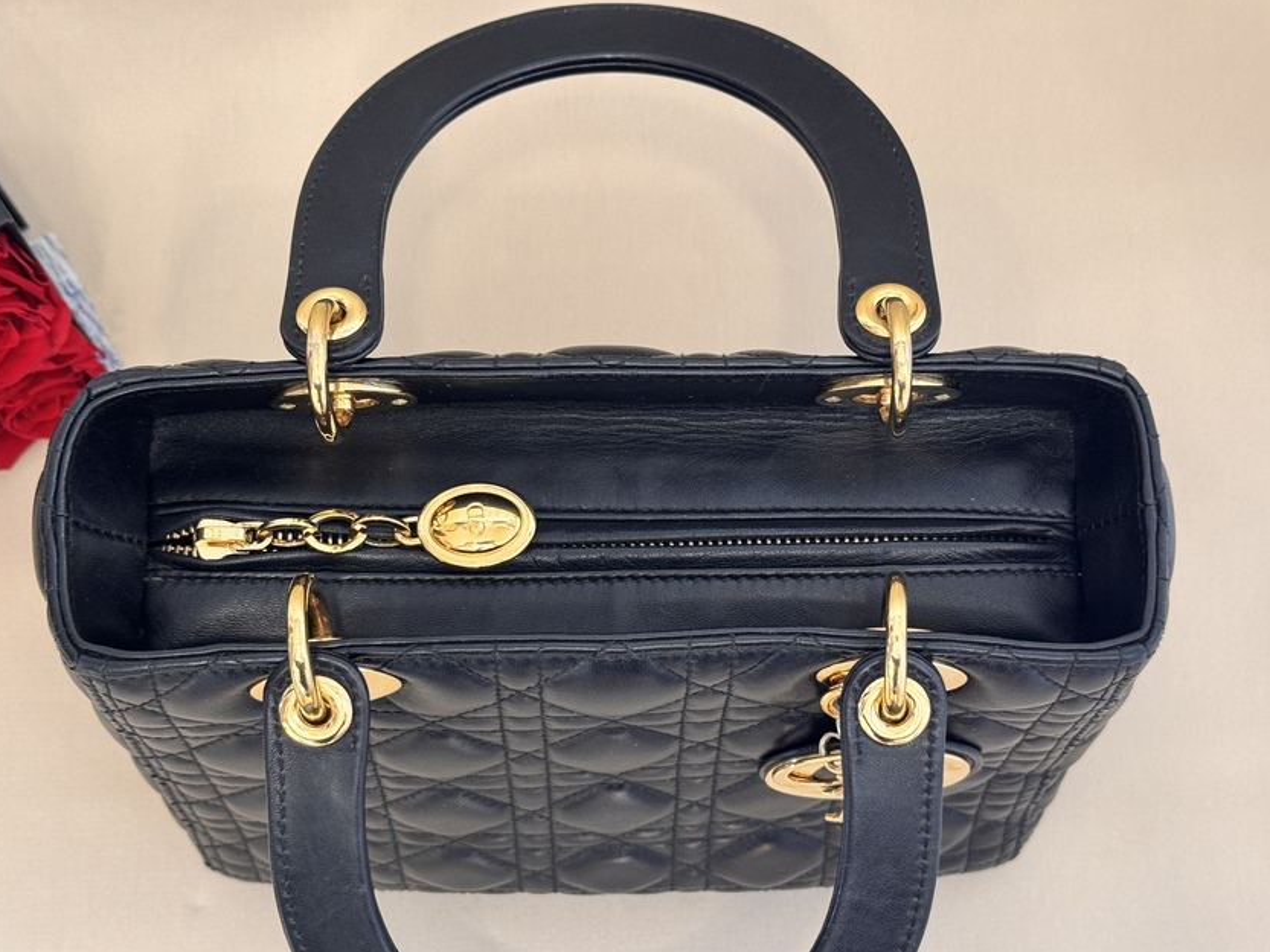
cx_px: 637
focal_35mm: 58
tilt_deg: -74.2
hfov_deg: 33.2
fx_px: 2128
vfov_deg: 25.2
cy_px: 567
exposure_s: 1/50
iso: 200
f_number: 1.78
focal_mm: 6.76
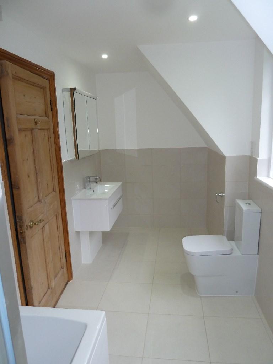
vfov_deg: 69.4
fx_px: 263
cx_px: 136
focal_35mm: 25
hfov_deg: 54.9
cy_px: 182
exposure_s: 1/30
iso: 200
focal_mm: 4.1
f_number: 3.3
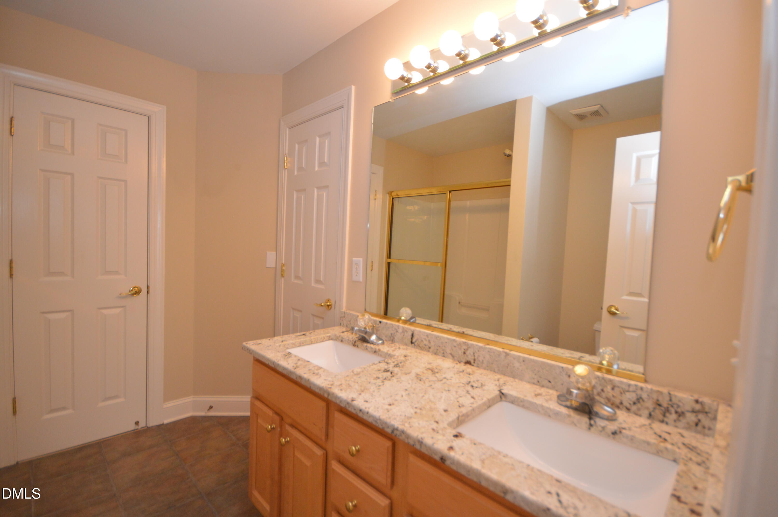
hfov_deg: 100.4
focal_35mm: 15
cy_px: 258
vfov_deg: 77.2
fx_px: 324
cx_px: 389
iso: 720
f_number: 4
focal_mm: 10
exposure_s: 1/60
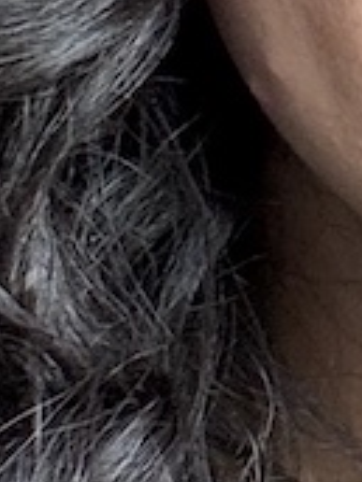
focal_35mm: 236
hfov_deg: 6.1
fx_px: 3291
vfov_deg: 8.4
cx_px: 773
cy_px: 224
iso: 80
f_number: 1.9
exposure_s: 1/62
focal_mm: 2.69
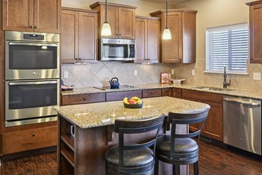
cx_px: 119
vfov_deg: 40.9
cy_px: 59
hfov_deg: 59.0
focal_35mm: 32
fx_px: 231
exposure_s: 1/8
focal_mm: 21.5
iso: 400
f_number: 11
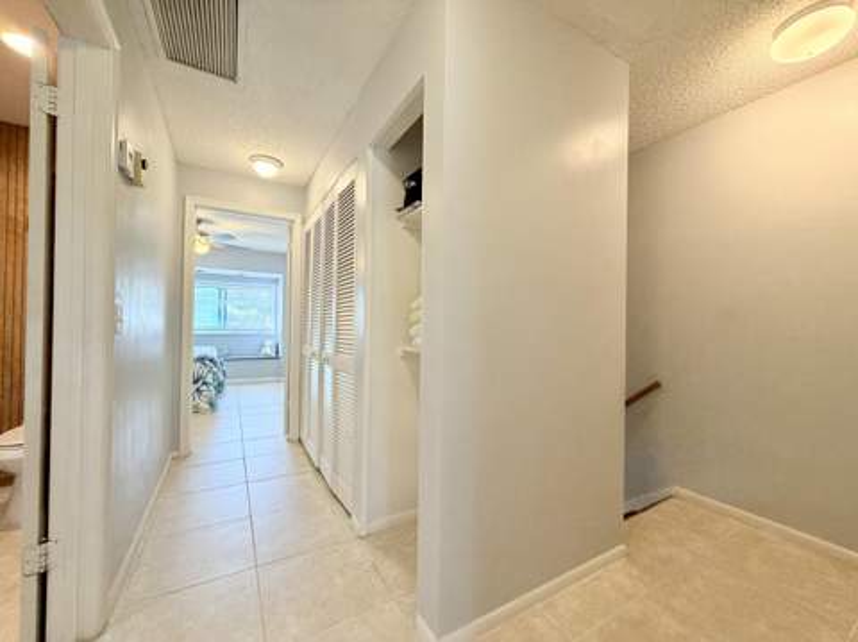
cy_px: 321
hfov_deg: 102.1
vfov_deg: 85.6
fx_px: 347
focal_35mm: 14
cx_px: 429
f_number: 2.2
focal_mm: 2.22
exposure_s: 1/60
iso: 200
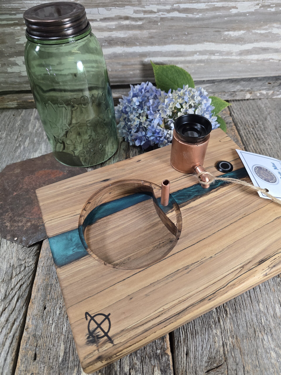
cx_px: 140
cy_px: 188
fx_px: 249
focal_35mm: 23
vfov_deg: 73.9
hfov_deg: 58.9
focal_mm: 6.3
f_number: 1.7
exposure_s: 1/120
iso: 250
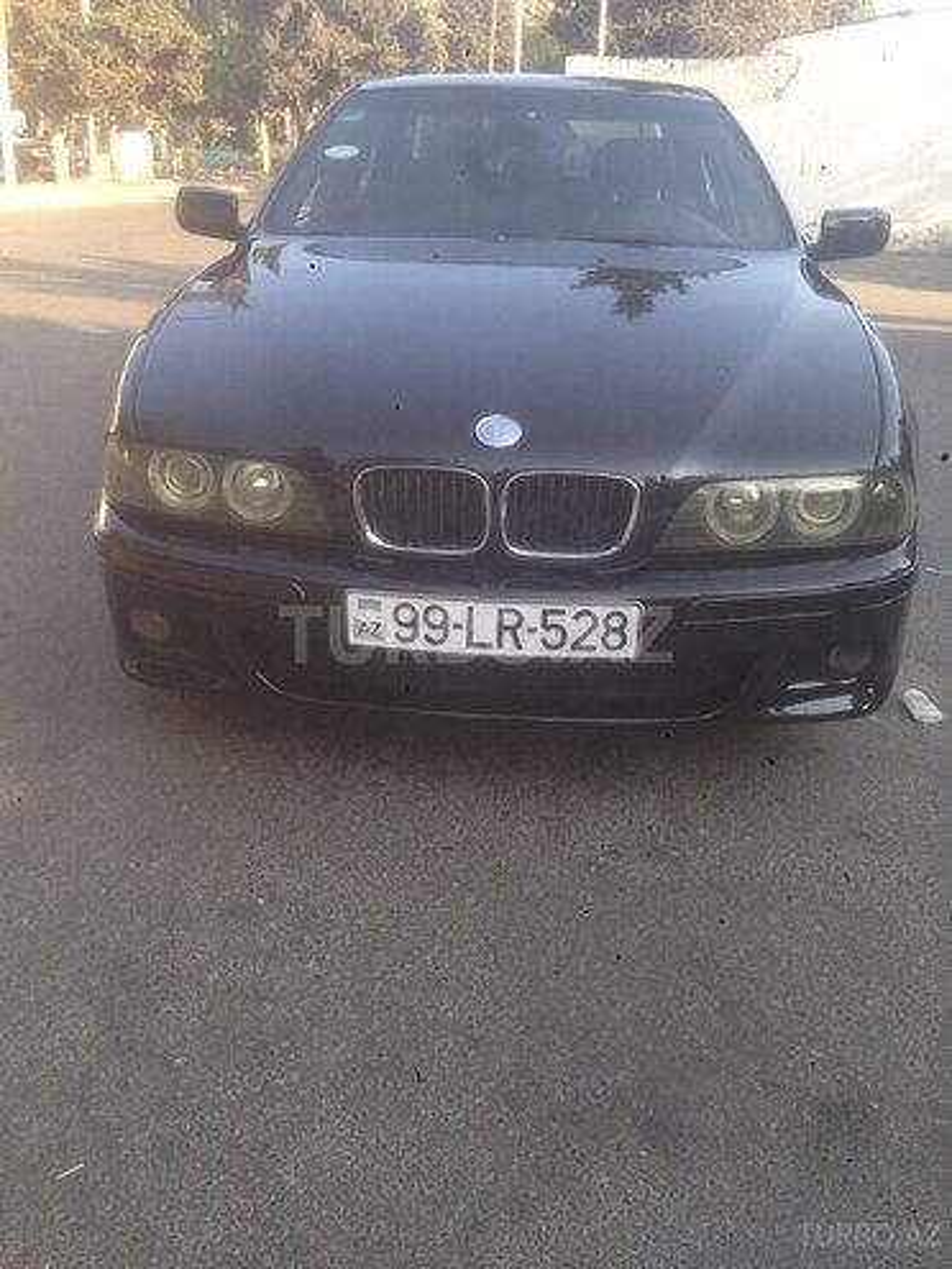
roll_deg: -2.8
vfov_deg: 55.4
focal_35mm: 33
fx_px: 1210
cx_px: 476
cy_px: 634
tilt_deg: -15.1
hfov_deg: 42.9
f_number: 2.4
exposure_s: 1/169
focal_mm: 4.12
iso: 50
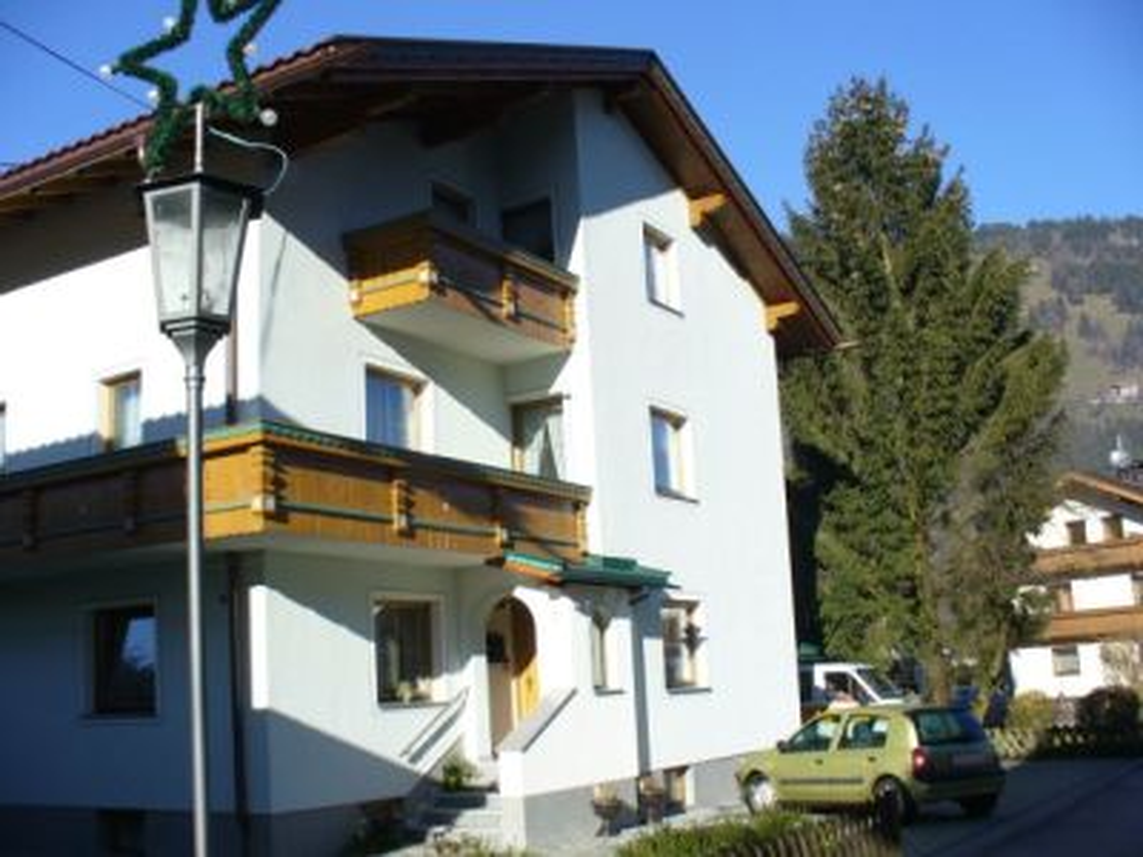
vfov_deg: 38.7
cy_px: 428
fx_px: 1222
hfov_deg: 50.1
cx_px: 572
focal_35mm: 37
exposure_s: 1/200
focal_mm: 6.1
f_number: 5.6
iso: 80
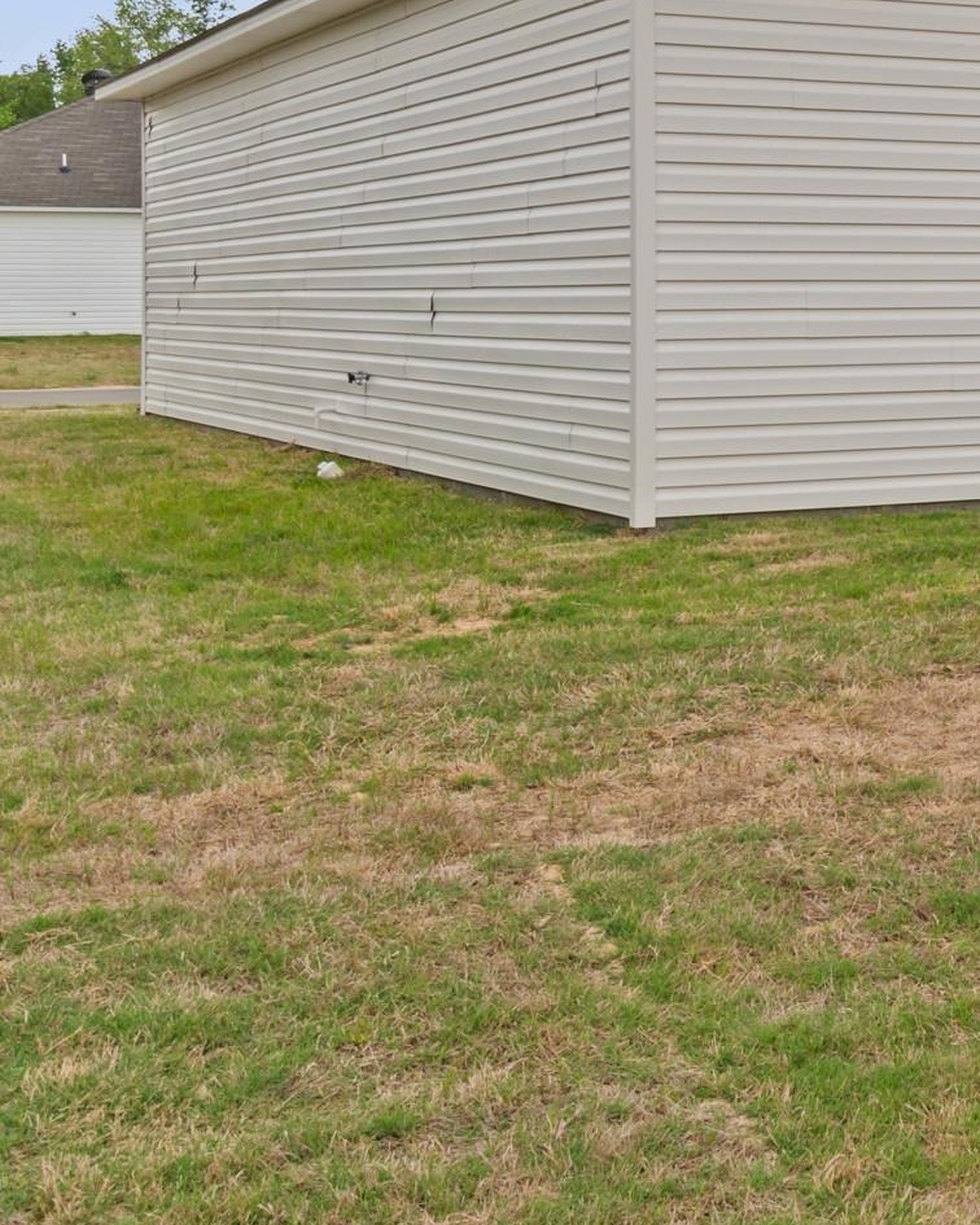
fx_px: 2429
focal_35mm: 67
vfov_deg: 27.9
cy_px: 301
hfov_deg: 19.3
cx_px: 1558
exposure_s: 1/80
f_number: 9
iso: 250
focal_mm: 18
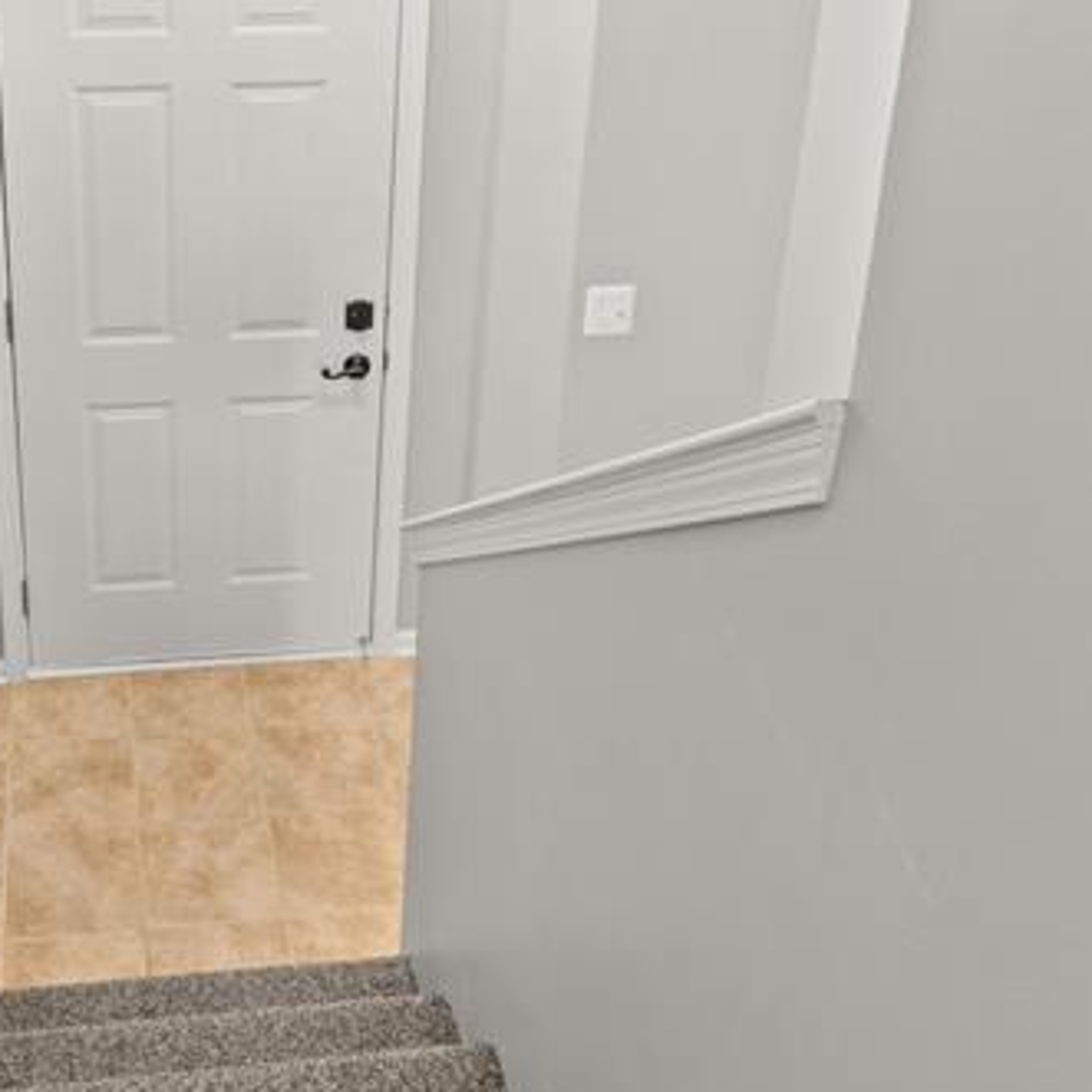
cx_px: 214
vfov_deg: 38.6
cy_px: 228
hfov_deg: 38.5
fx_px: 1499
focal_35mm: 42
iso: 400
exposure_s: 1/1.67
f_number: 8
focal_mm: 16
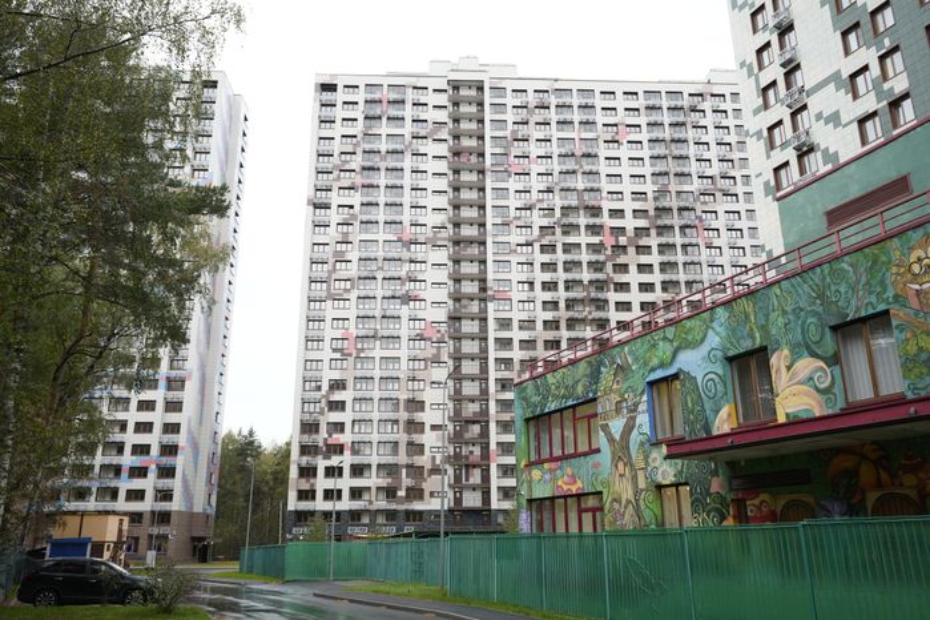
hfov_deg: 63.7
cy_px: 310
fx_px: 749
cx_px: 465
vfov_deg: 45.0
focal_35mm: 29
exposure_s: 1/200
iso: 640
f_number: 3.5
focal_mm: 29
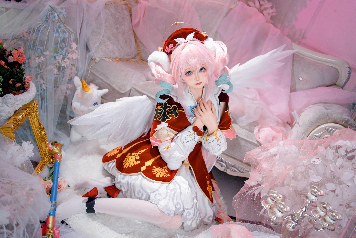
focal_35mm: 35
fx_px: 346
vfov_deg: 37.9
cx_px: 178
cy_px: 119
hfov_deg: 54.4
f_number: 2.2
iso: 200
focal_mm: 35
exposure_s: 1/320
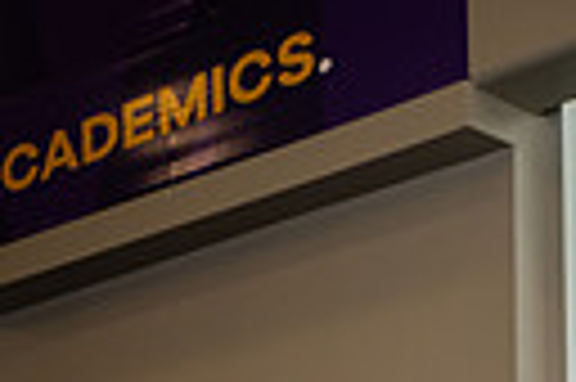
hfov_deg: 12.6
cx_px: 495
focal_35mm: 162
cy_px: 962
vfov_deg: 7.8
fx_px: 2589
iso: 500
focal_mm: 46
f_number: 5.6
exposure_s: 1/250
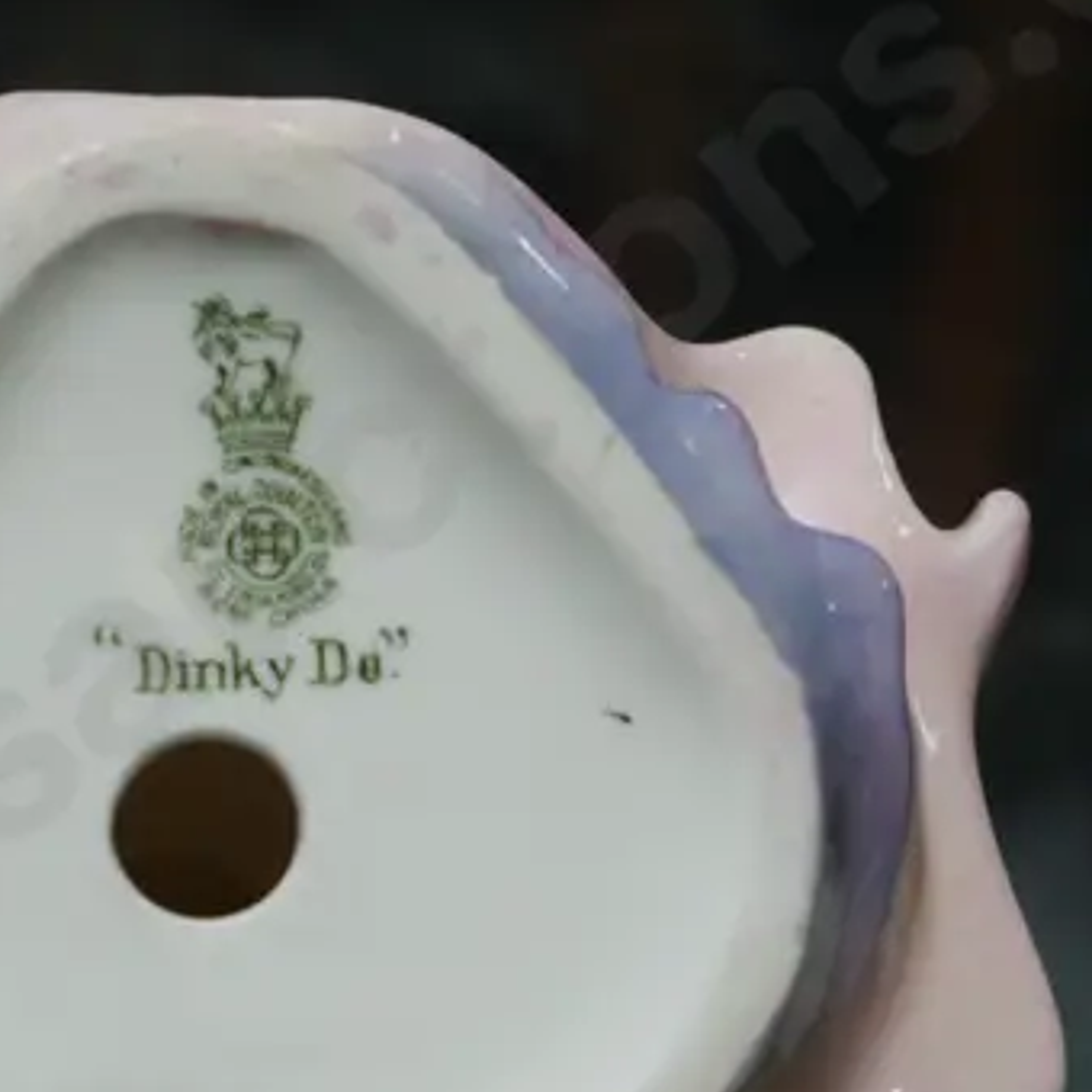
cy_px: 557
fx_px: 4747
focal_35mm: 133
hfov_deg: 13.1
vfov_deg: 13.1
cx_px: 273
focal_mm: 25
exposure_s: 1/60
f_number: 5.3
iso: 200
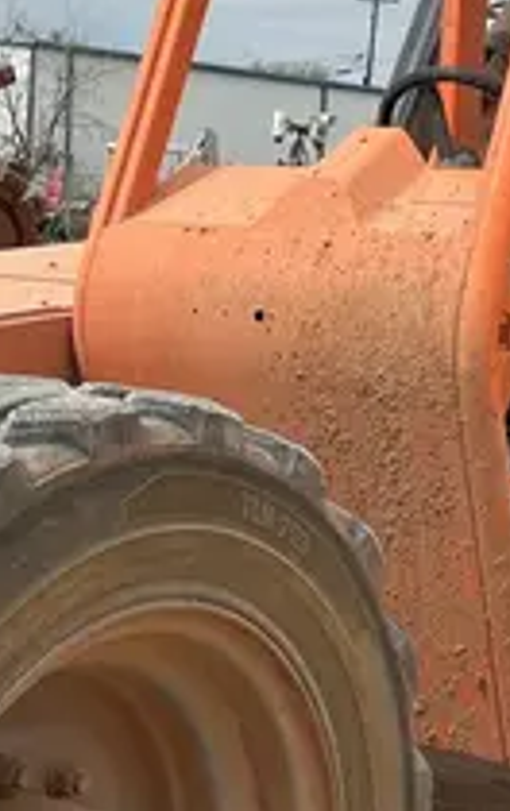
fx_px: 2126
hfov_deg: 13.7
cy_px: 253
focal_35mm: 96
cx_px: 286
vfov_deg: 21.5
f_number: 1.5
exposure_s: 1/6993
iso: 50
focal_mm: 5.7
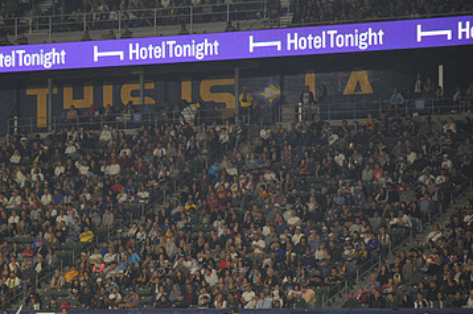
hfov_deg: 9.4
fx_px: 2875
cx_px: 102
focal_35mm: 219
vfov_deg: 6.3
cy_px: 214
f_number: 2.8
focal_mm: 135
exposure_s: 1/1000
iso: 1250
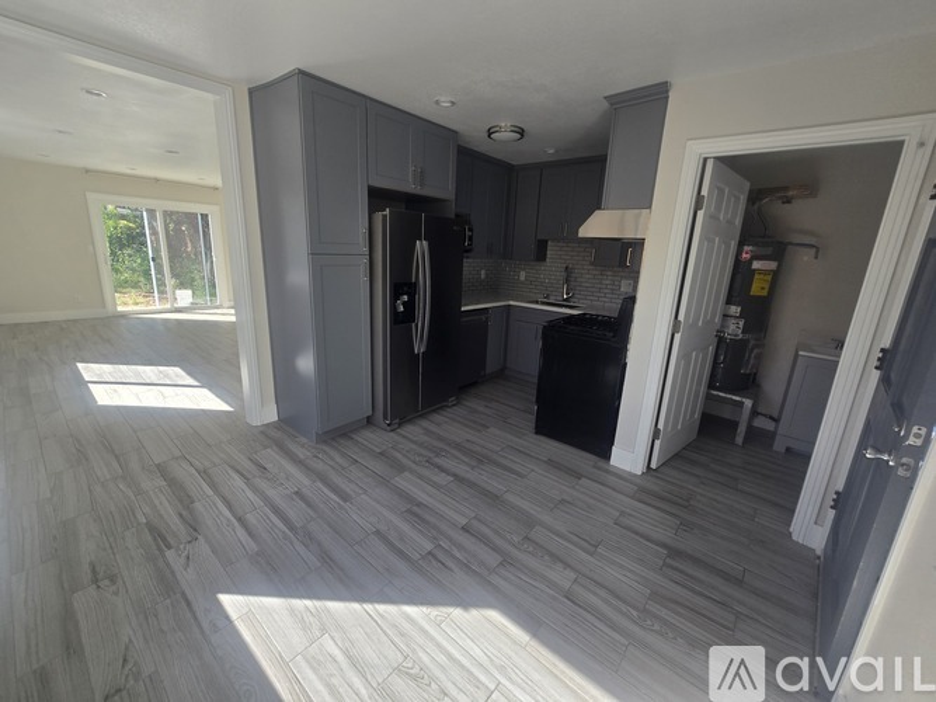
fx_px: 351
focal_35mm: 13
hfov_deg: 106.2
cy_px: 351
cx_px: 468
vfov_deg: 89.9
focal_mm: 2.2
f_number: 2.2
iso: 50
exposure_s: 1/154
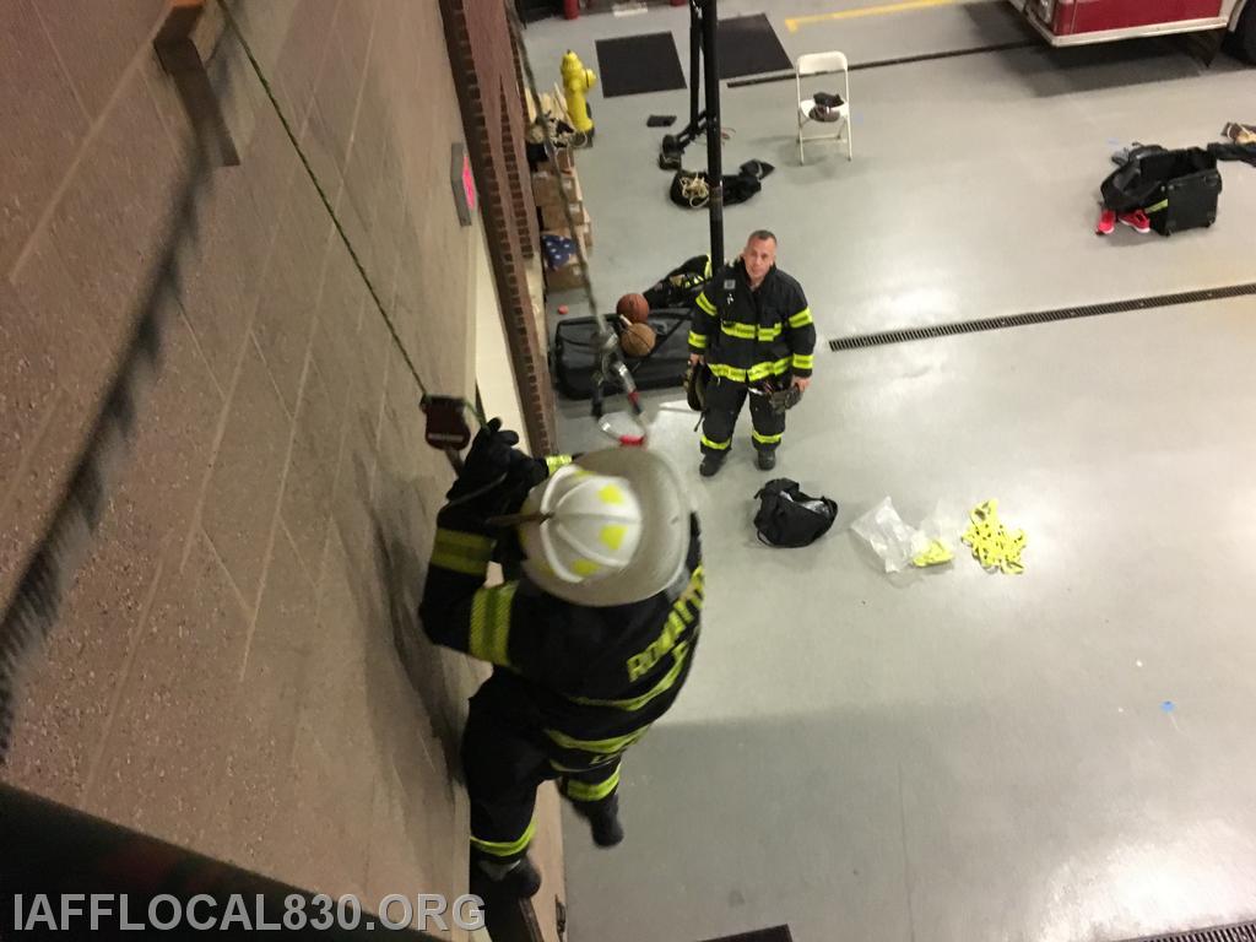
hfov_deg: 61.7
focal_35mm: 29
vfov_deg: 48.2
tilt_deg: -40.4
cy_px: 471
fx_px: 1052
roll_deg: +5.8
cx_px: 628
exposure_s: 1/15
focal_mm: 4.15
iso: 320
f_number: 2.2
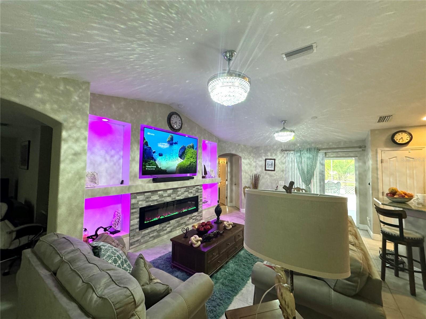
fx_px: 172
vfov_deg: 85.7
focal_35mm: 14
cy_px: 160
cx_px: 213
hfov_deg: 102.1
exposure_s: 1/55
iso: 400
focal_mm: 2.22
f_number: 2.2
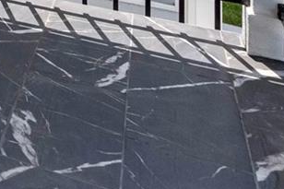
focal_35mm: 83
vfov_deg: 13.0
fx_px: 654
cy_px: -246
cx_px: -309
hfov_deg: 16.9
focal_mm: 16
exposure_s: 1/6400
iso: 1600
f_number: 11
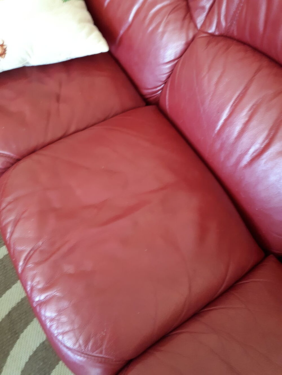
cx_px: 141
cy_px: 188
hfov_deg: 51.4
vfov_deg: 65.3
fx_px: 293
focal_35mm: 27
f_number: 1.9
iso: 250
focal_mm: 3.6
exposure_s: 1/17
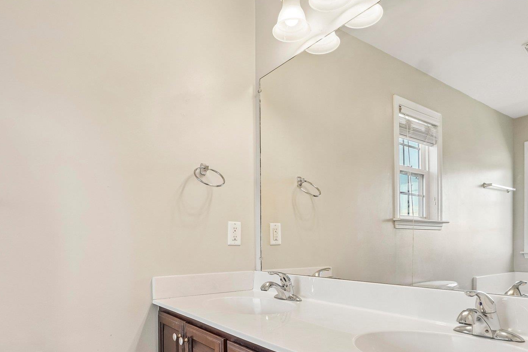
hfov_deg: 78.5
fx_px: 323
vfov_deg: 55.2
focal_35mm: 22
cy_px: 253
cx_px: 255
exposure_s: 1/30
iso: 250
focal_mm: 10
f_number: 8
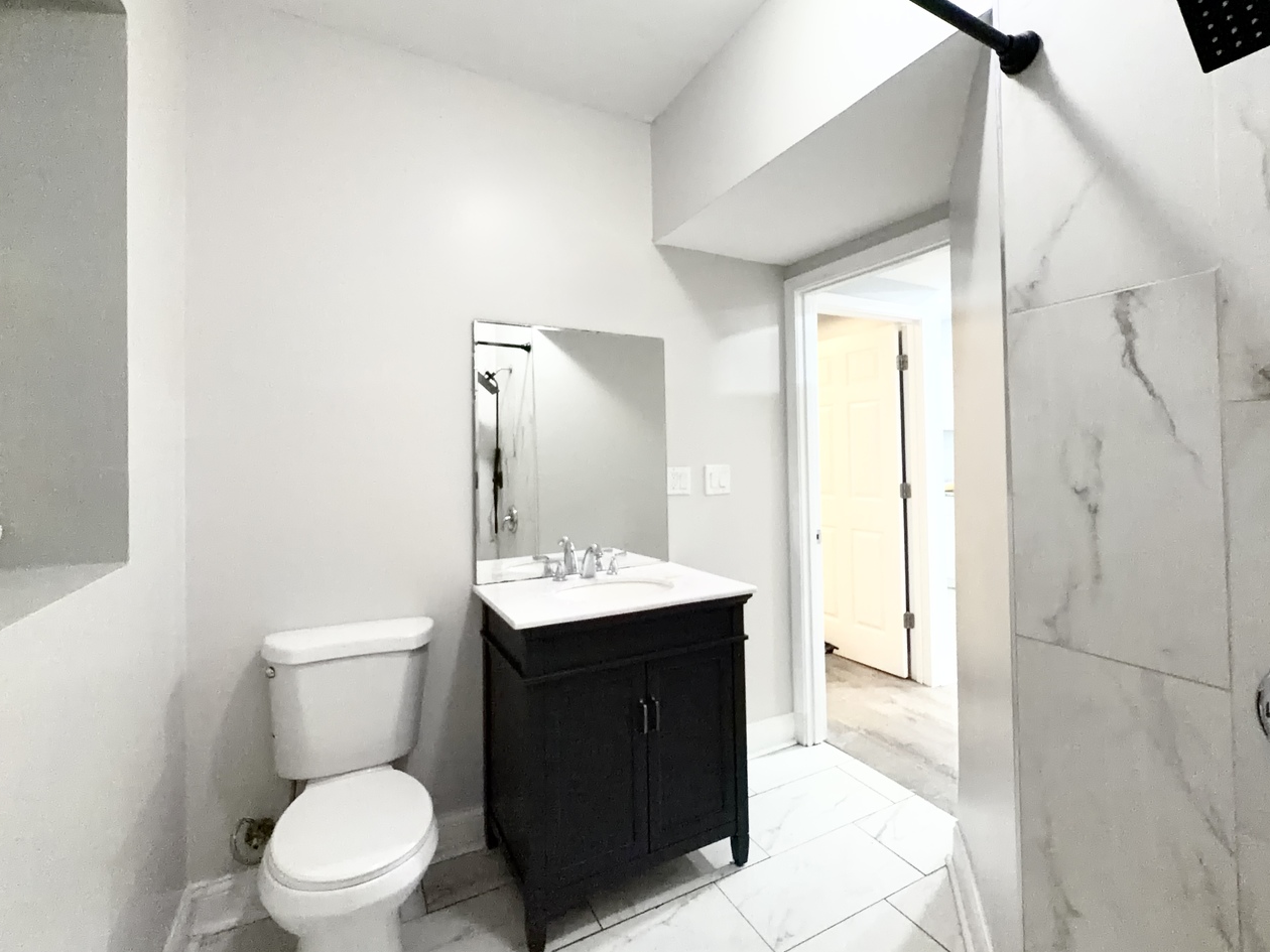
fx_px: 587
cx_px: 654
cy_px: 447
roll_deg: +1.4
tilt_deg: +1.3
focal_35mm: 16
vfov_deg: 78.0
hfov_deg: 94.5
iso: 500
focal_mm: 2.22
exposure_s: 1/60
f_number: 2.2
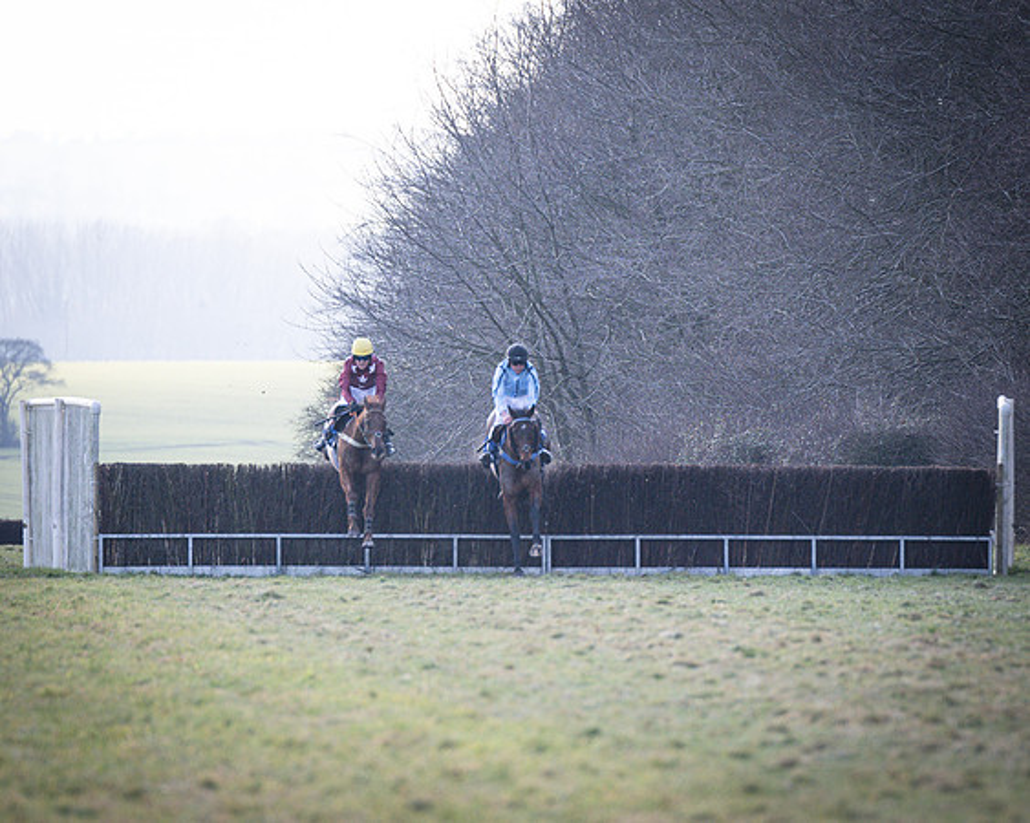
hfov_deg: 4.2
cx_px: 449
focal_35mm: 462
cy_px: 399
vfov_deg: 3.3
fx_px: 14087
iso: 400
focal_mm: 200
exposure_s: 1/1600
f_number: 2.8
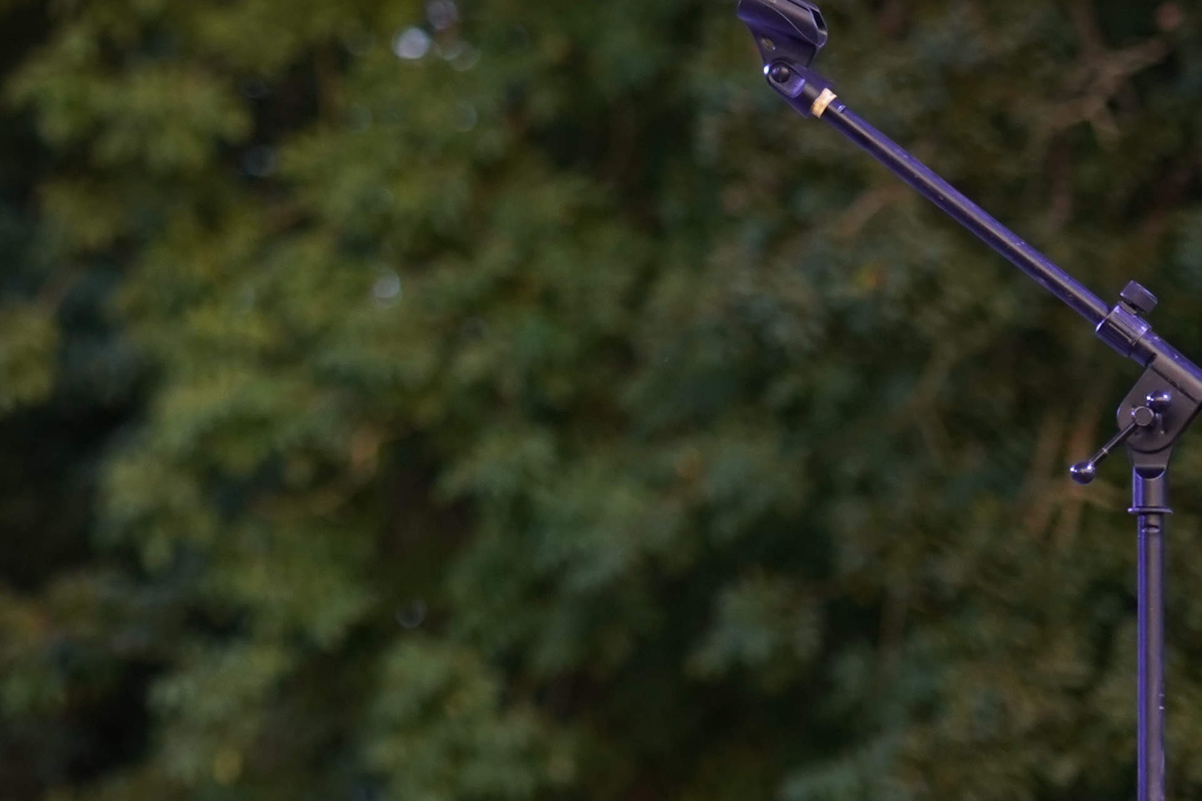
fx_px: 10949
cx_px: -476
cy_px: -253
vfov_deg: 4.2
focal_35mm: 328
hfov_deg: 6.2
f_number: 4
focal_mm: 105
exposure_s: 1/160
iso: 1000
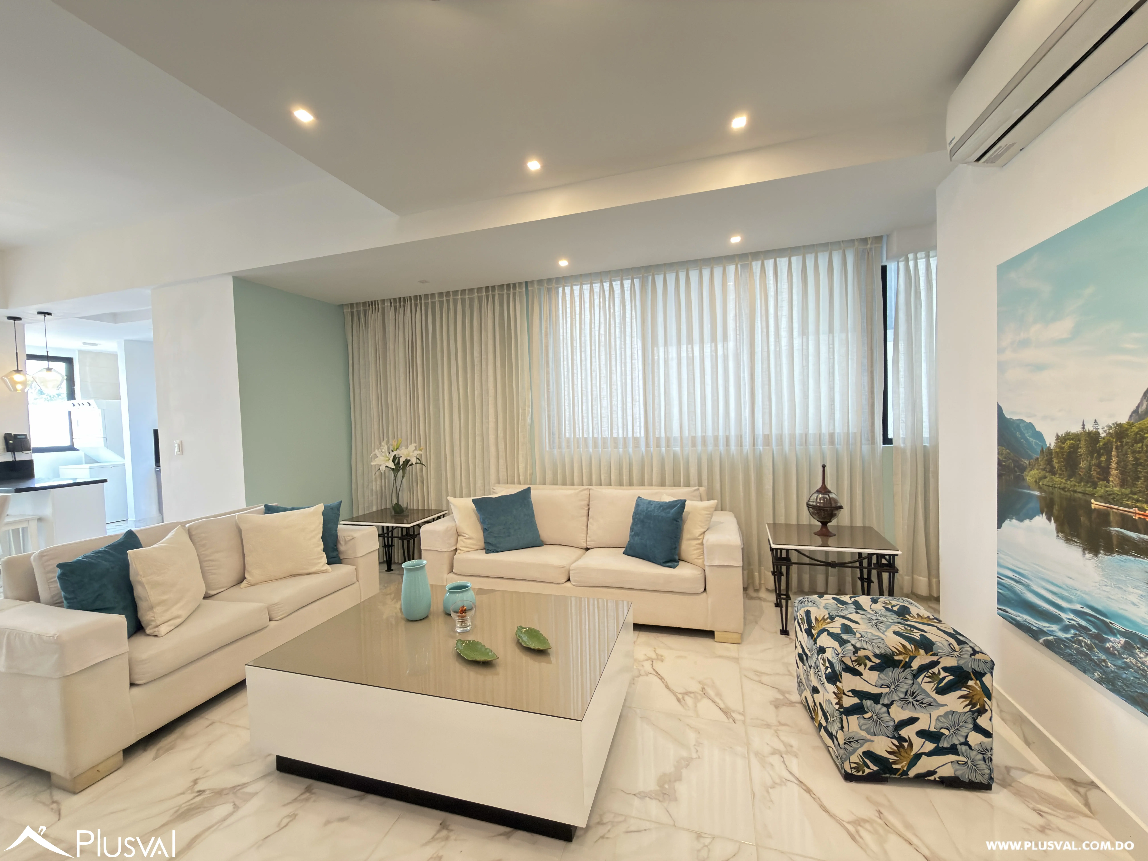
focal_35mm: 14
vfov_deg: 85.7
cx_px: 574
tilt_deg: -1.8
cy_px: 430
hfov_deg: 102.1
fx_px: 464
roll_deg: +2.4
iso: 250
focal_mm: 2.22
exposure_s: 1/24
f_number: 2.2
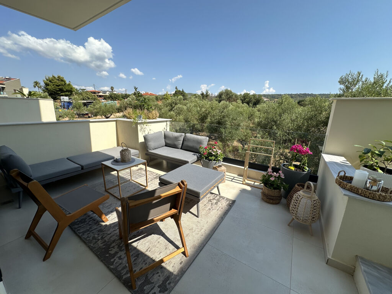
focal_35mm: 14
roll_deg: -2.0
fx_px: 159
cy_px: 147
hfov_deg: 102.1
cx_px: 196
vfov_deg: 85.7
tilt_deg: -14.1
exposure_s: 1/1770
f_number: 2.2
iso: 40
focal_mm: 2.22
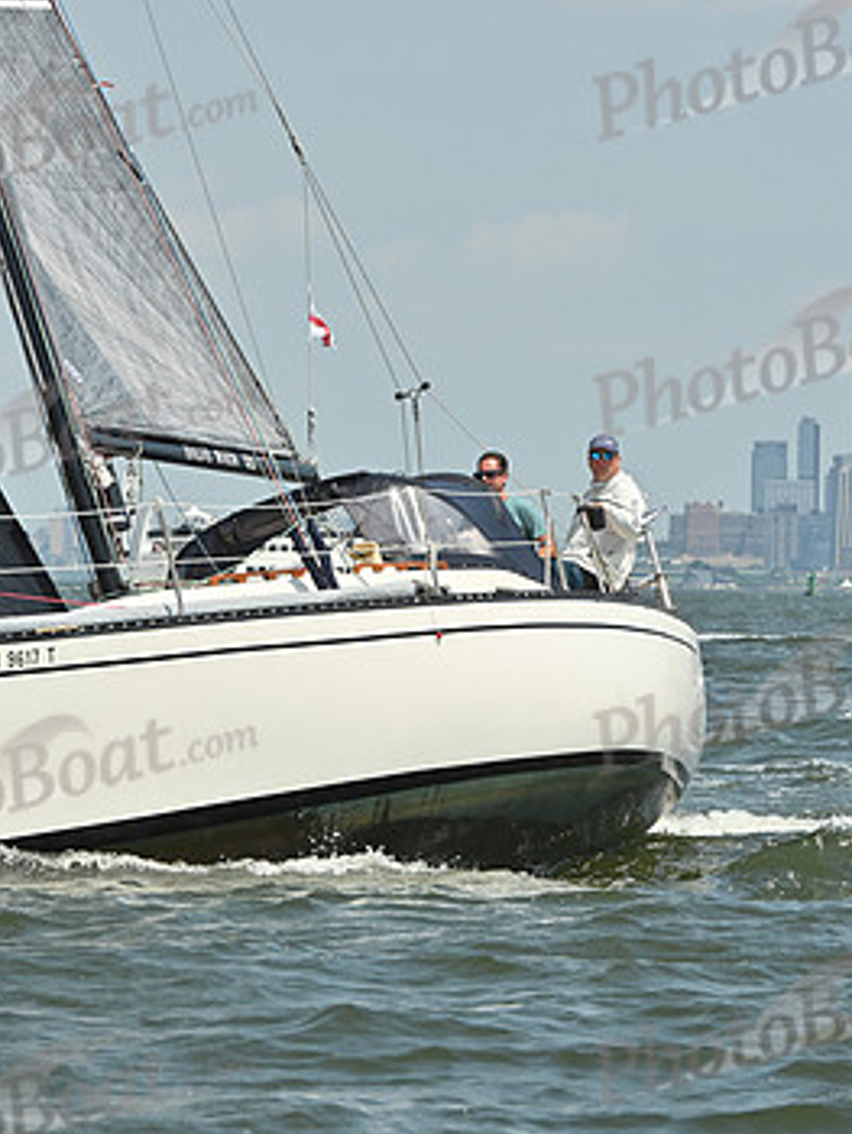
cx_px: 428
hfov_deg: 6.7
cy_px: 569
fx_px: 7309
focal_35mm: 223
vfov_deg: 8.9
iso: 320
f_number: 10
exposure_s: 1/1250
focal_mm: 140
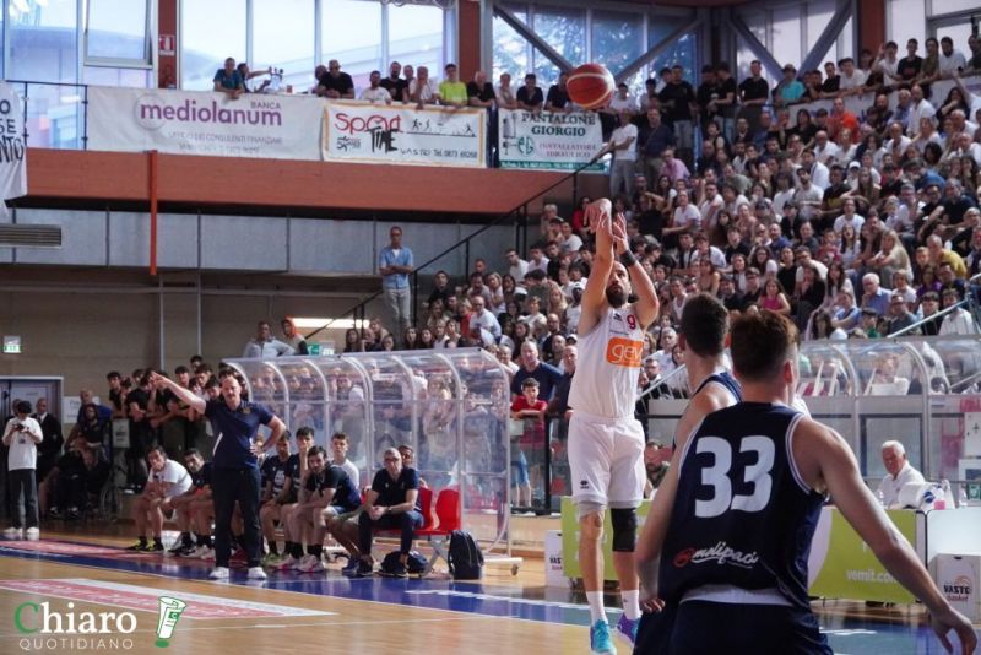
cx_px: 490
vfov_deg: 14.7
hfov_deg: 21.9
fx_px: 2535
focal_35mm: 93
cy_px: 328
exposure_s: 1/640
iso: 5000
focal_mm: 62
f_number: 5
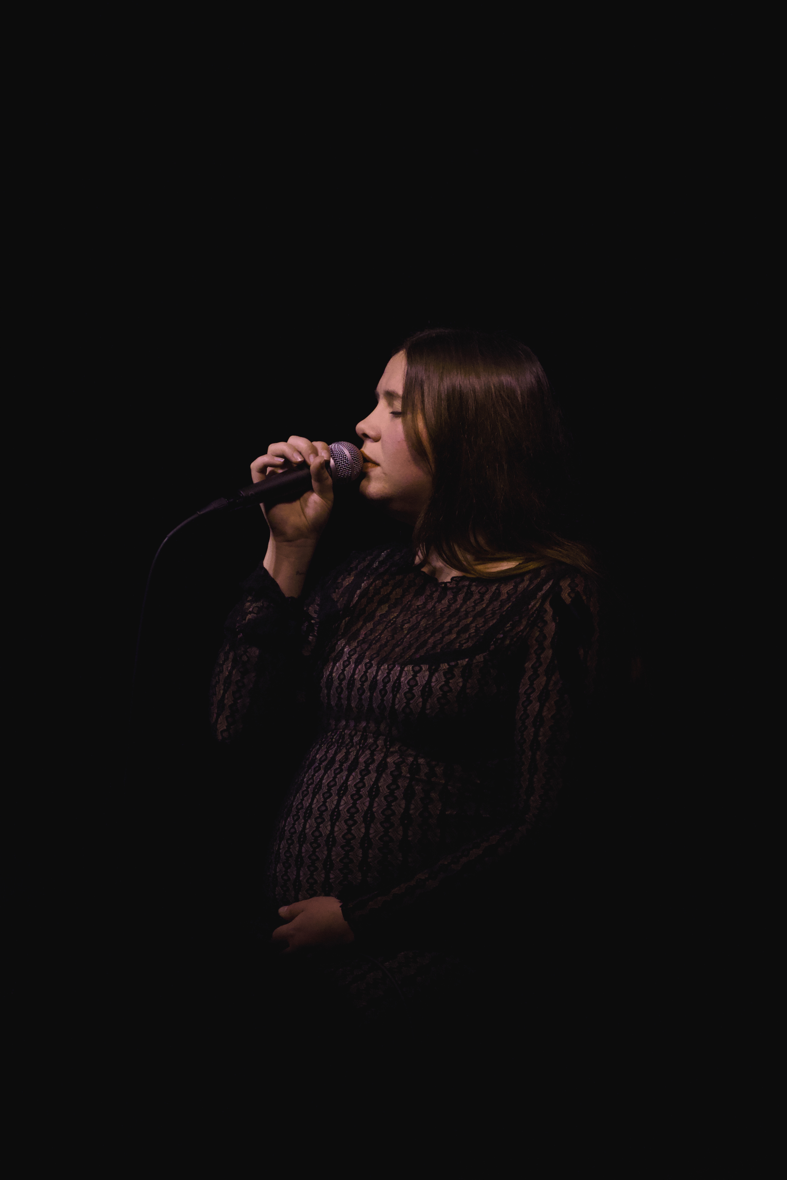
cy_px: 590
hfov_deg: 10.1
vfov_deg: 15.1
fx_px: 4459
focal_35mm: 136
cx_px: 394
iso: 6400
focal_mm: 90.9
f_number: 4.5
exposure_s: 1/250
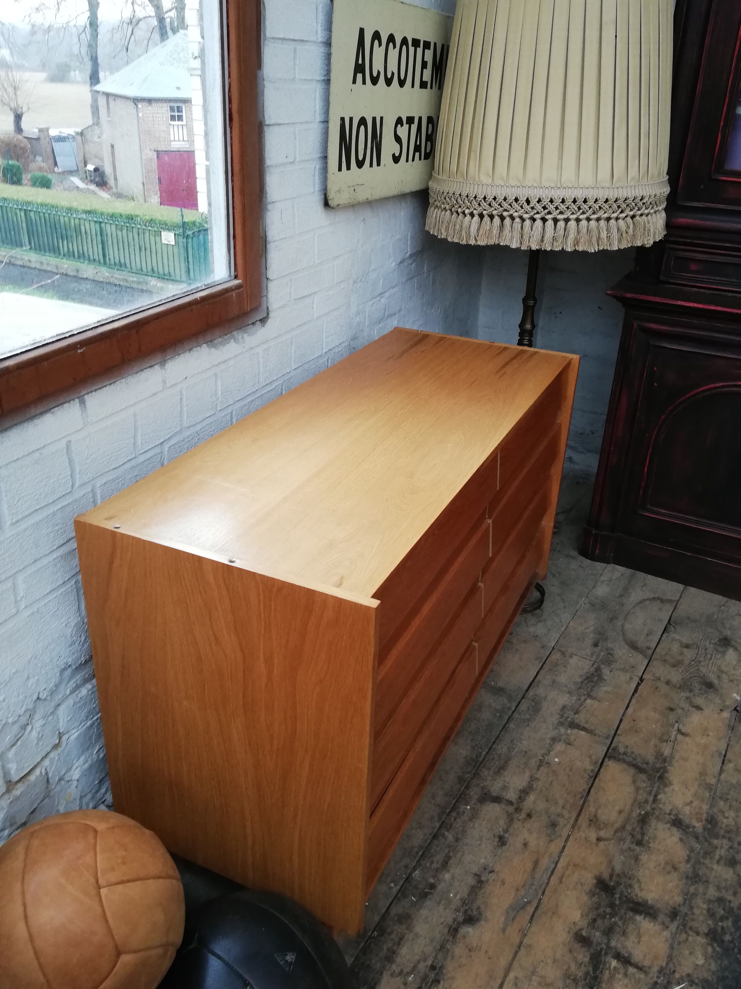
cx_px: 370
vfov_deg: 61.7
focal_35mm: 29
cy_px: 494
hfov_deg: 48.2
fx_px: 828
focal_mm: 3.81
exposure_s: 1/33.3
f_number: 2.2
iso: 250
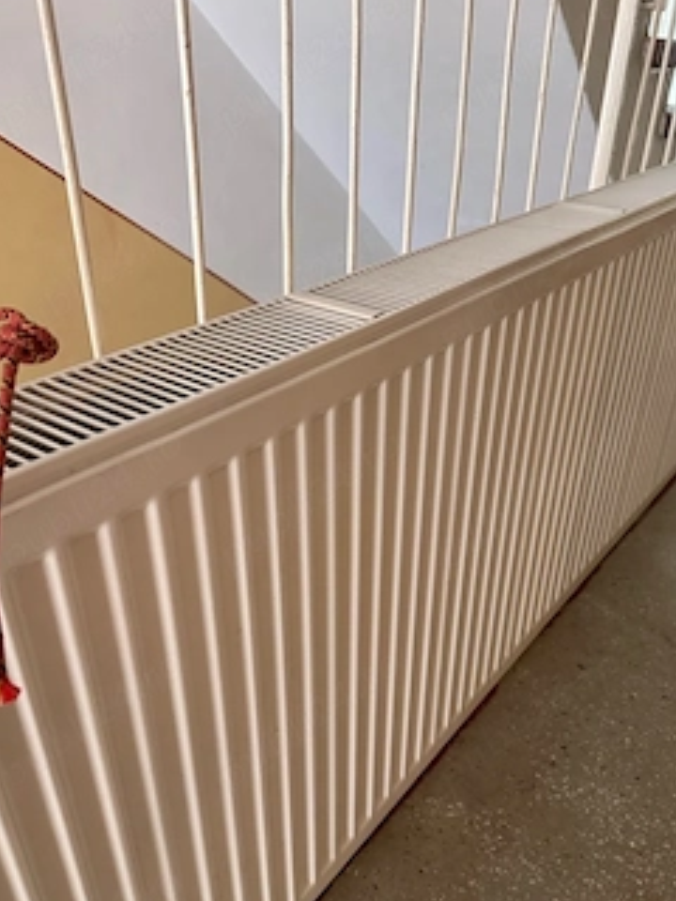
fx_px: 781
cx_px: 366
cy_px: 535
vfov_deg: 59.5
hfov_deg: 46.8
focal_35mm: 30
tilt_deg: -33.9
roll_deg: -4.4
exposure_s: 1/60
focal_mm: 6.86
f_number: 1.78
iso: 800
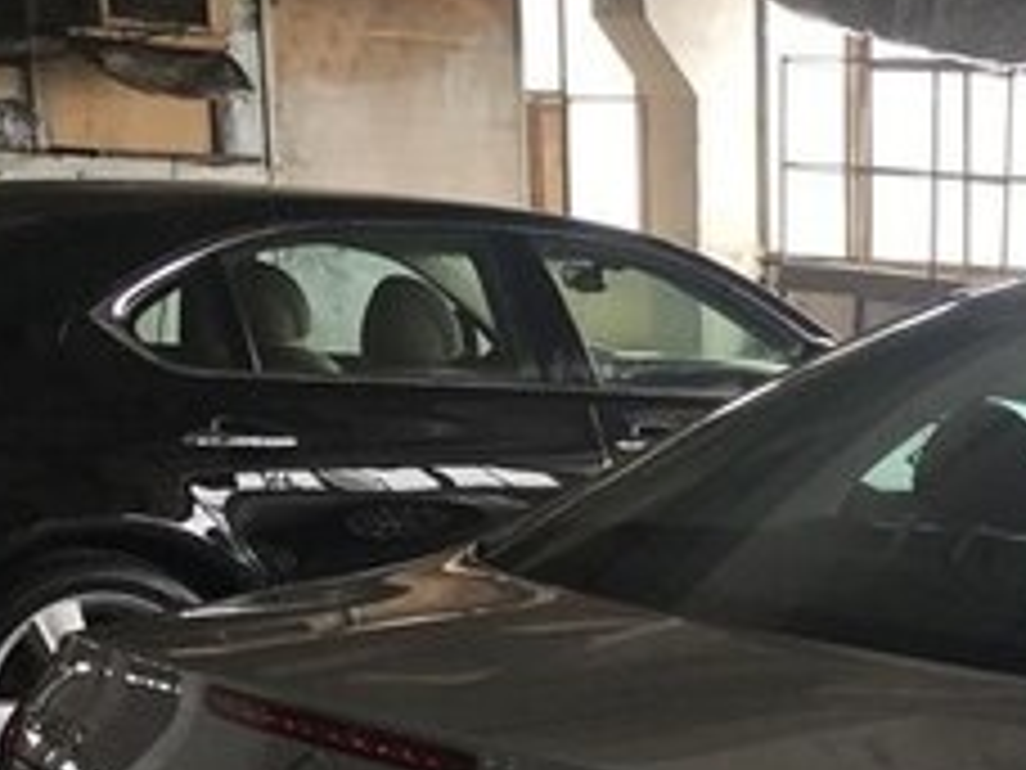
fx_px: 2401
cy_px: 862
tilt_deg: -14.4
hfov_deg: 21.7
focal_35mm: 81
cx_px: 1350
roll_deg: -2.7
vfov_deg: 17.5
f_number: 1.8
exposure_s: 1/144
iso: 20
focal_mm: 3.99
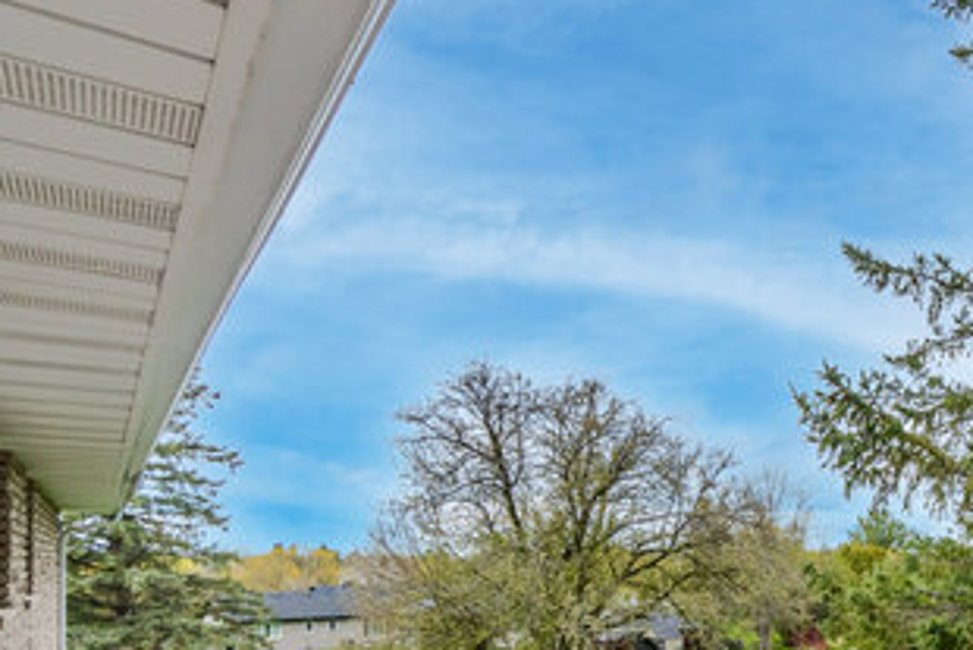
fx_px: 838
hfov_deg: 53.8
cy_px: 579
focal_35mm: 31
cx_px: 847
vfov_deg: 39.5
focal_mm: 10
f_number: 7.1
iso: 100
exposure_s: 1/320
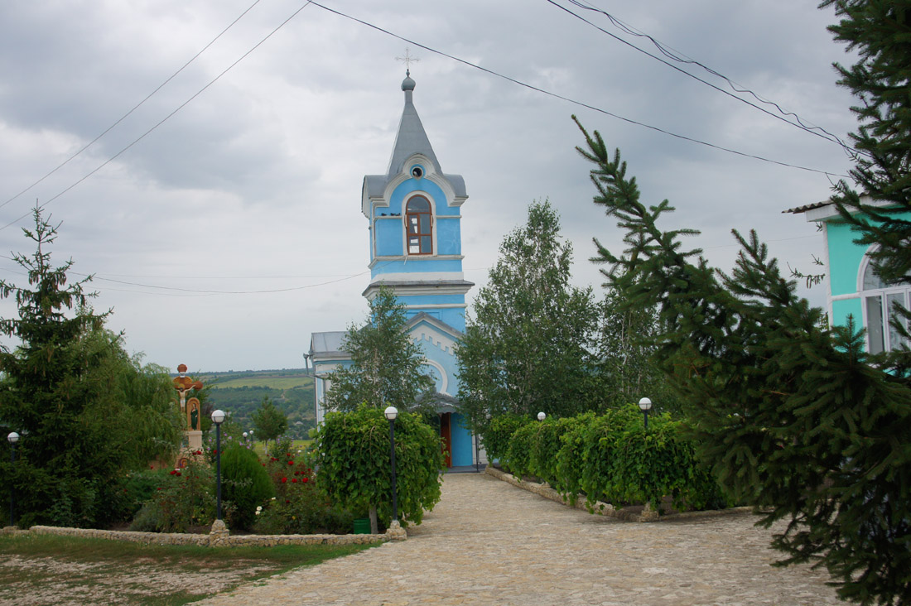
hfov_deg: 49.6
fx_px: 986
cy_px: 303
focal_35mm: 39
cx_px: 456
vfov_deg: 34.2
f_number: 10
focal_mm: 26
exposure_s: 1/80
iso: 200
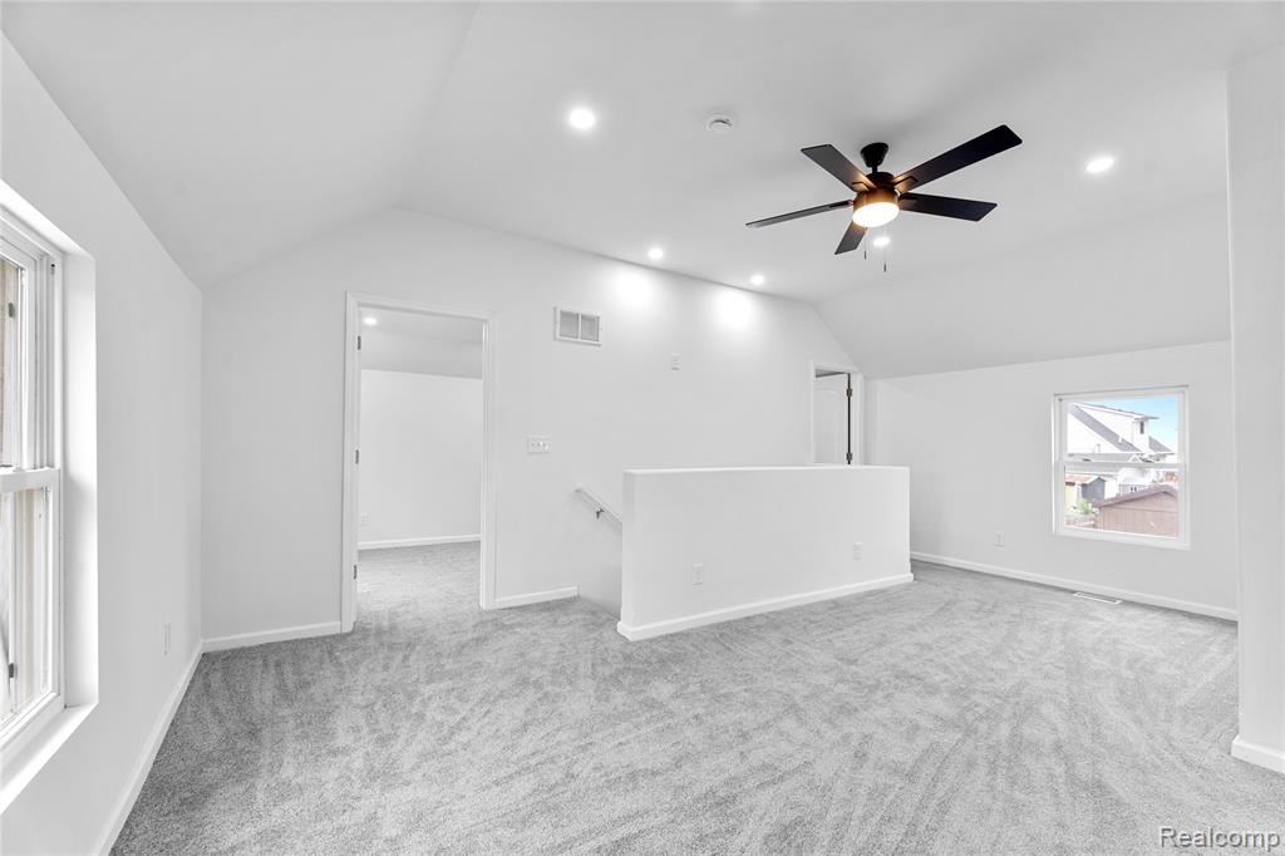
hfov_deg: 101.2
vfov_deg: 78.0
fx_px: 528
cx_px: 642
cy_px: 428
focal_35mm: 15
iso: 500
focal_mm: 14.8
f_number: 8
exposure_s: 1/10
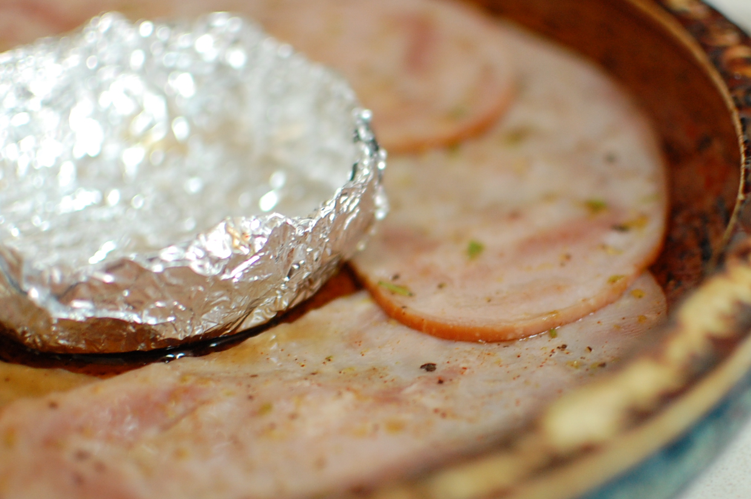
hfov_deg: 31.6
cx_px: 428
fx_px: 1326
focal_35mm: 64
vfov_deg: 21.3
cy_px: 266
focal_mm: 35
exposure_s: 1/60
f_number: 2
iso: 800
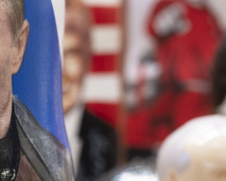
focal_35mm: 191
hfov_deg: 9.6
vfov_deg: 8.1
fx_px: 1278
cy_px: 185
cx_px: -176
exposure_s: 1/200
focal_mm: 45
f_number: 5.6
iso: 800
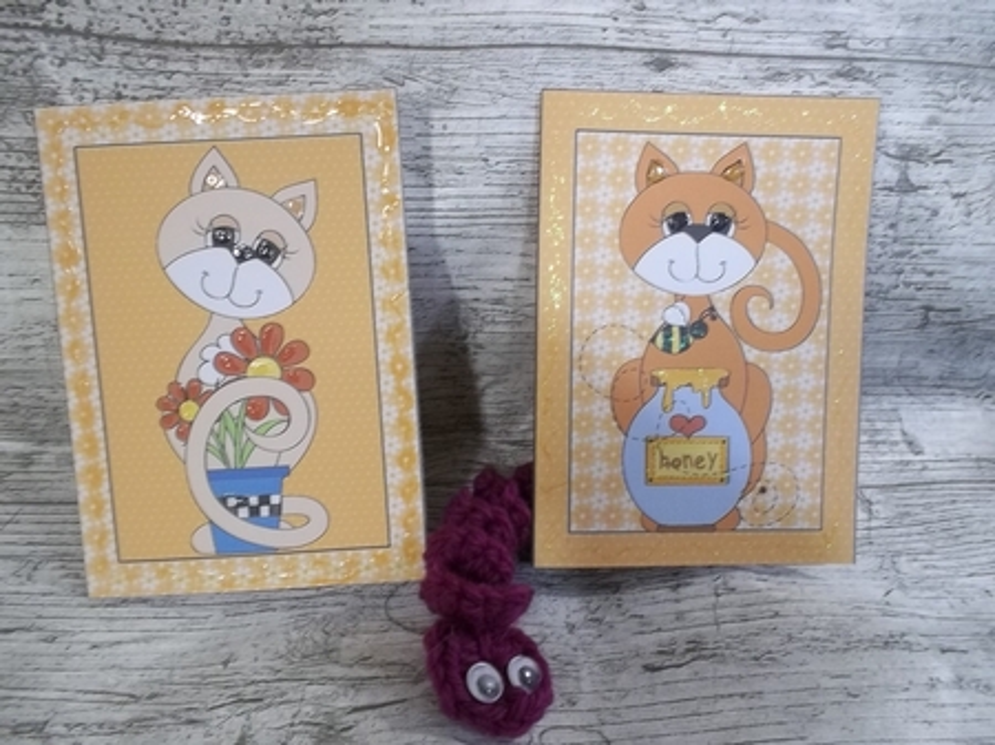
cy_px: 372
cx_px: 498
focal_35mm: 29
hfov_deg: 61.7
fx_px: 833
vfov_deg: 48.2
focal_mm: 4.1
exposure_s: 1/13
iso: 160
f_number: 3.3
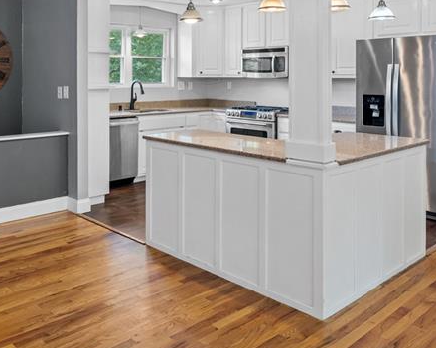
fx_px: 452
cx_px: 129
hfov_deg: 50.2
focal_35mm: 35
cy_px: 74
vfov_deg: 40.6
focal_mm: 16
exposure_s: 1/5
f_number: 6.3
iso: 200
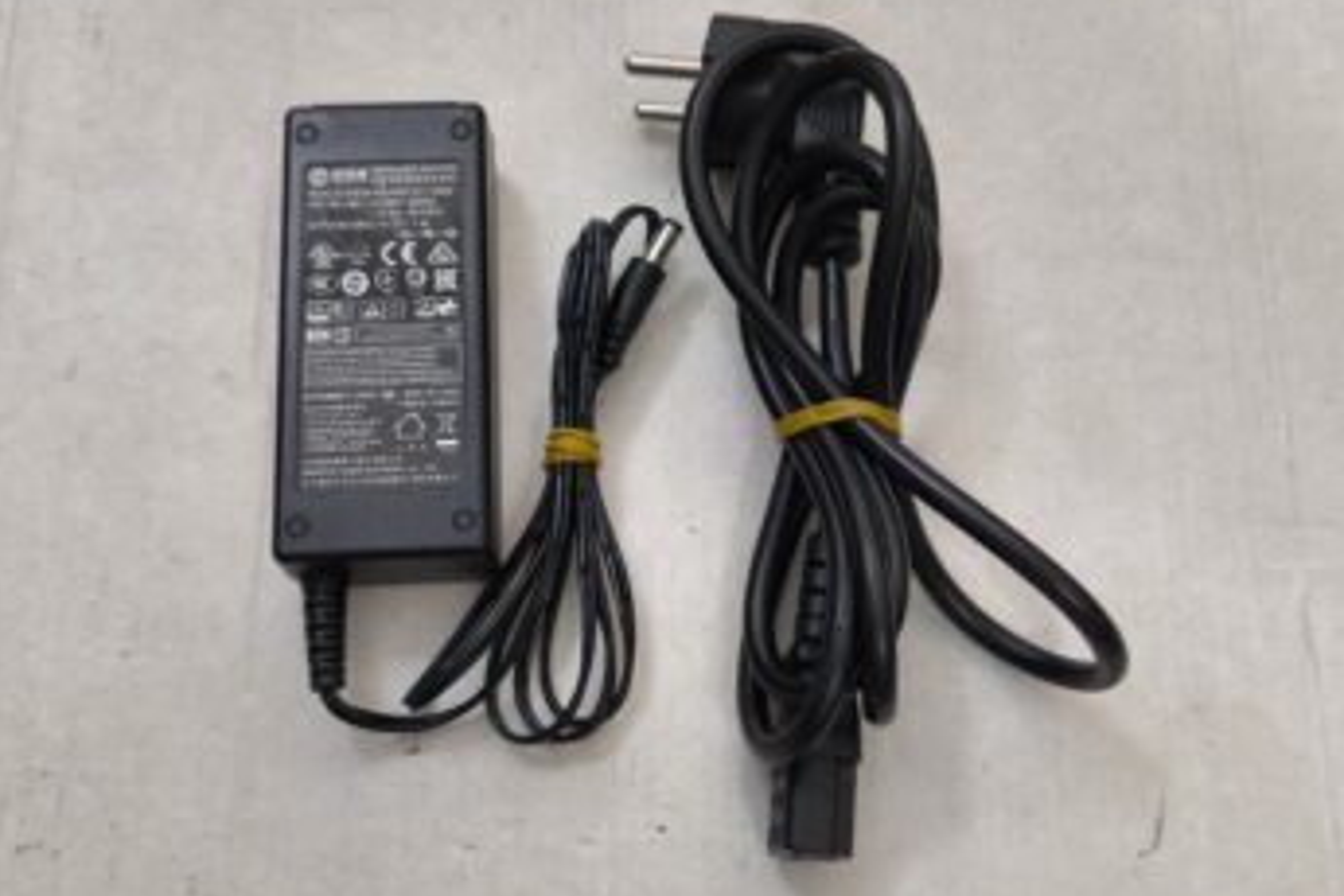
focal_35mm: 37
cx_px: 666
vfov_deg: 35.9
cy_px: 458
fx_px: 1381
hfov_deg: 51.9
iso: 500
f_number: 1.6
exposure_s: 1/50
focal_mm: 6.57
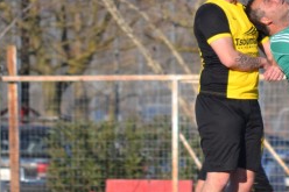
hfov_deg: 2.6
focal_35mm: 799
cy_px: 68
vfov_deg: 1.7
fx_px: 6410
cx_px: 277
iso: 400
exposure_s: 1/1250
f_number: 5.6
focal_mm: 200
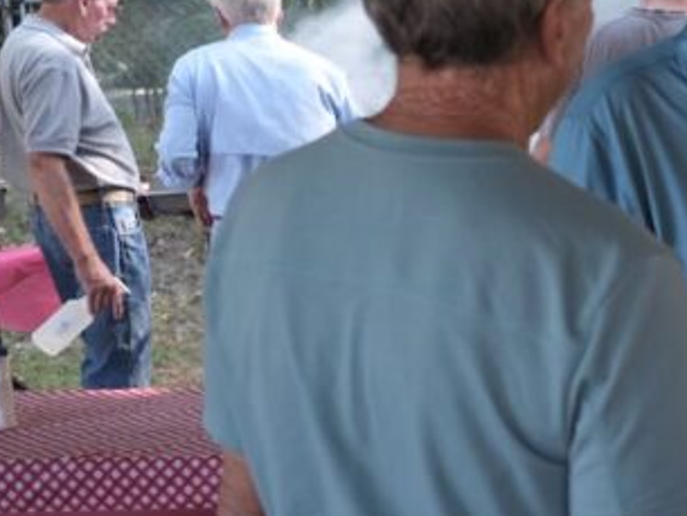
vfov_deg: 12.9
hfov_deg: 16.0
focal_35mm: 113
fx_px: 2244
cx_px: 1016
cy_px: 524
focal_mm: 23
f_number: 2.2
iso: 160
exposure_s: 1/160
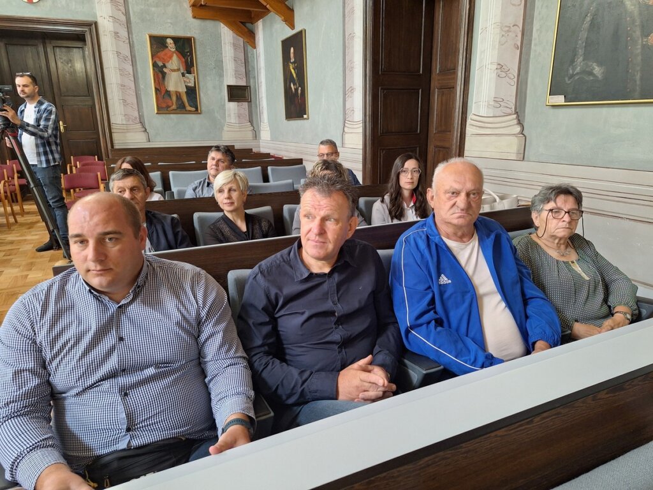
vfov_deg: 58.9
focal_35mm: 23
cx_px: 326
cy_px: 245
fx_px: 434
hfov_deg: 73.9
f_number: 1.8
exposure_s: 1/50
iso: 250
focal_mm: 5.54
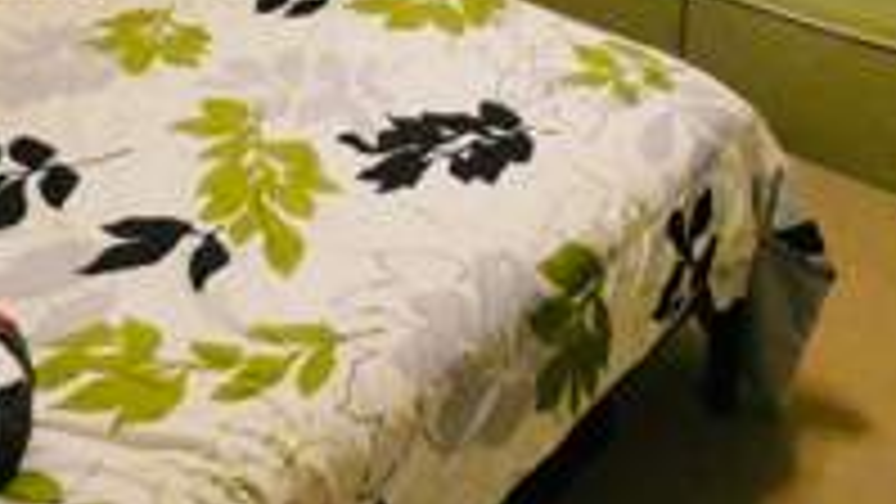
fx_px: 1497
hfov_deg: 33.3
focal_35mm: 63
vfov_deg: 17.2
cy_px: -263
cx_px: 464
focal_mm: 4.3
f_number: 3.3
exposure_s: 1/60
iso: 800
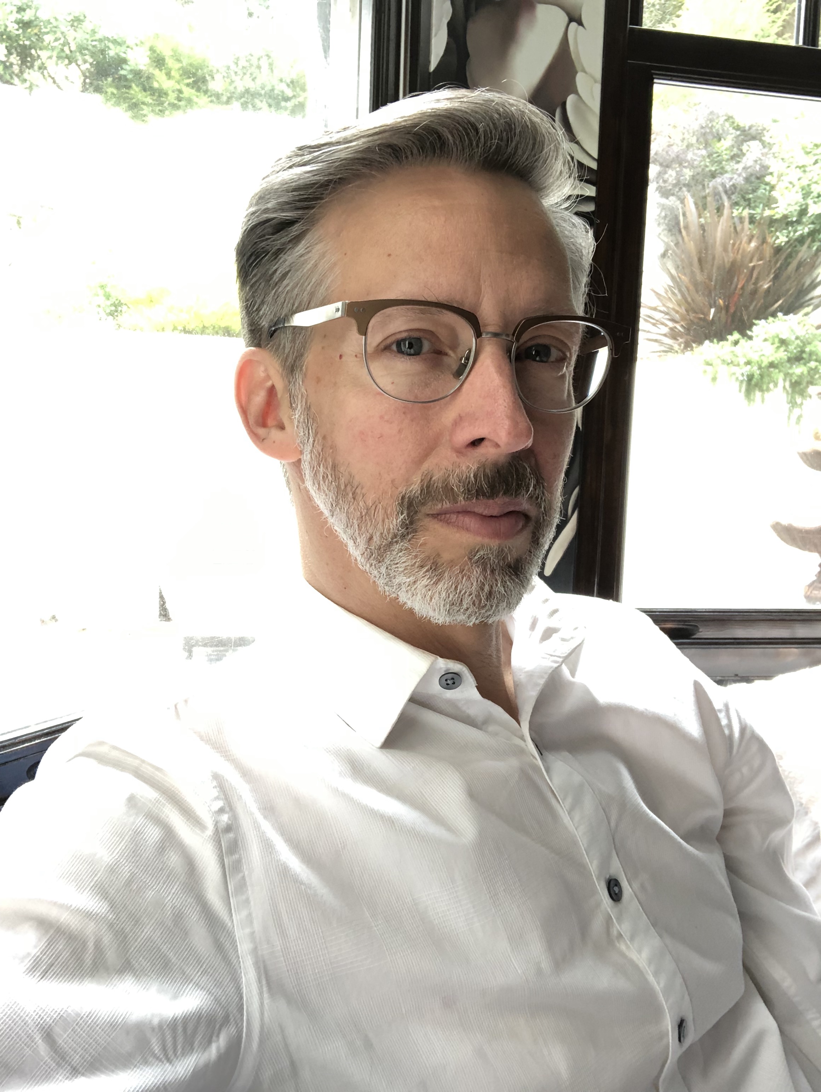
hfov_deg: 44.2
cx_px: 410
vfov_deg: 56.8
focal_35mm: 32
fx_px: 1011
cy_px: 546
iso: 125
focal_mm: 2.87
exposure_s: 1/120
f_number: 2.2
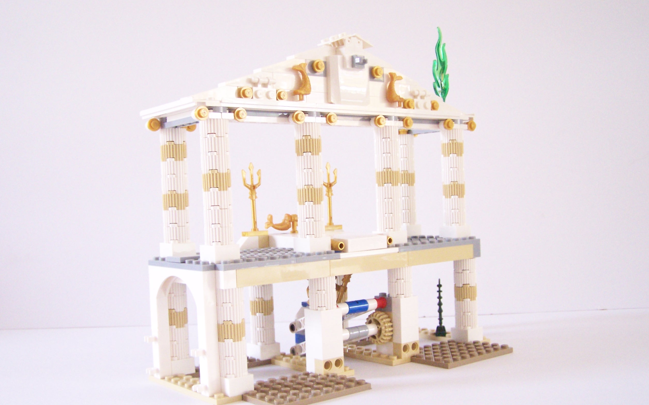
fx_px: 725
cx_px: 327
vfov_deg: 31.3
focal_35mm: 41
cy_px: 207
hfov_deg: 48.2
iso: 400
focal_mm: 6.3
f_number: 3.2
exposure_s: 1/15
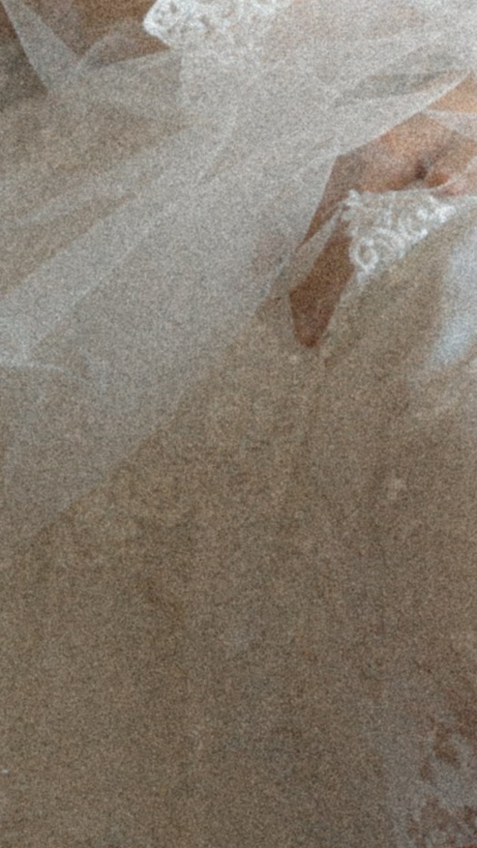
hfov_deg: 8.9
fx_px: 2992
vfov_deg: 15.7
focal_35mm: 133
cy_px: -67
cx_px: 688
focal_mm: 29
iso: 2000
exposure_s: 1/200
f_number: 3.2
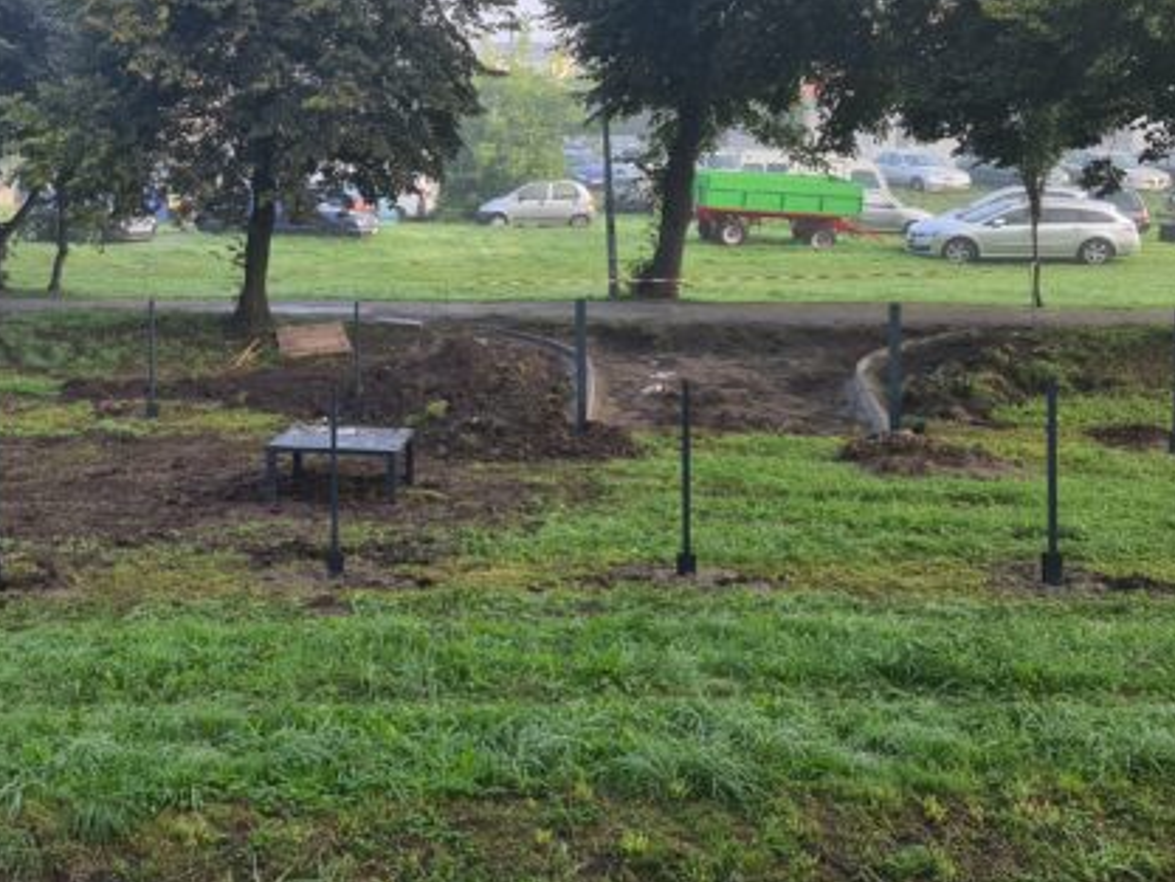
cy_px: 211
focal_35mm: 46
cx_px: 203
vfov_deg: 30.9
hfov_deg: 39.3
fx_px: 1562
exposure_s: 1/146
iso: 50
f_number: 1.8
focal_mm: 7
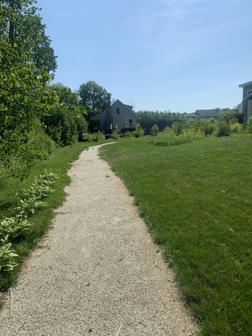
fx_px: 252
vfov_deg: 67.3
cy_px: 168
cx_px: 126
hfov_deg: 53.1
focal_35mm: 26
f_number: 1.8
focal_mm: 4.25
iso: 25
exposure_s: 1/3788
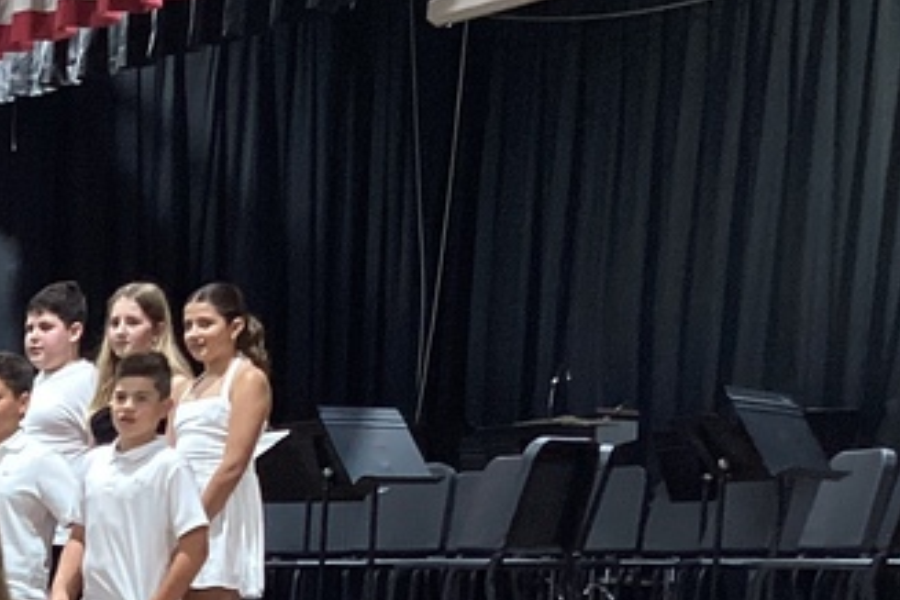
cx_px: -495
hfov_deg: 17.8
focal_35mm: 101
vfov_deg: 12.7
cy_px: 966
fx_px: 2525
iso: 100
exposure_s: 1/50
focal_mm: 3.3
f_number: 2.4
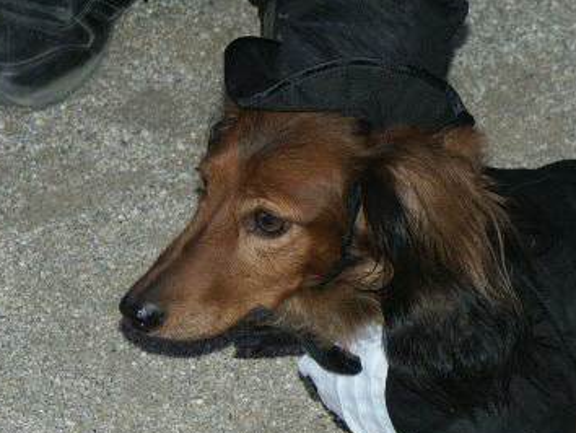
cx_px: 472
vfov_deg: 7.2
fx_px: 3430
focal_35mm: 206
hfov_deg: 9.6
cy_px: 300
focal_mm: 28.17
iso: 200
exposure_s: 1/90
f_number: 3.5
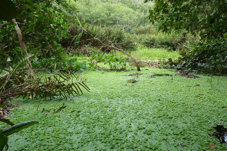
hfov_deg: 58.7
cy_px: 77
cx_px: 114
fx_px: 202
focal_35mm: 32
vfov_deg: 41.1
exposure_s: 1/100
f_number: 3.4
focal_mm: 5
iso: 80
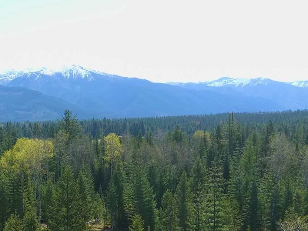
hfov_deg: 29.0
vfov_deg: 21.9
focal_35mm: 64
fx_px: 569
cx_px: 26
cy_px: 242
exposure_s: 1/640
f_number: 1.8
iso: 100
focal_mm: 4.74
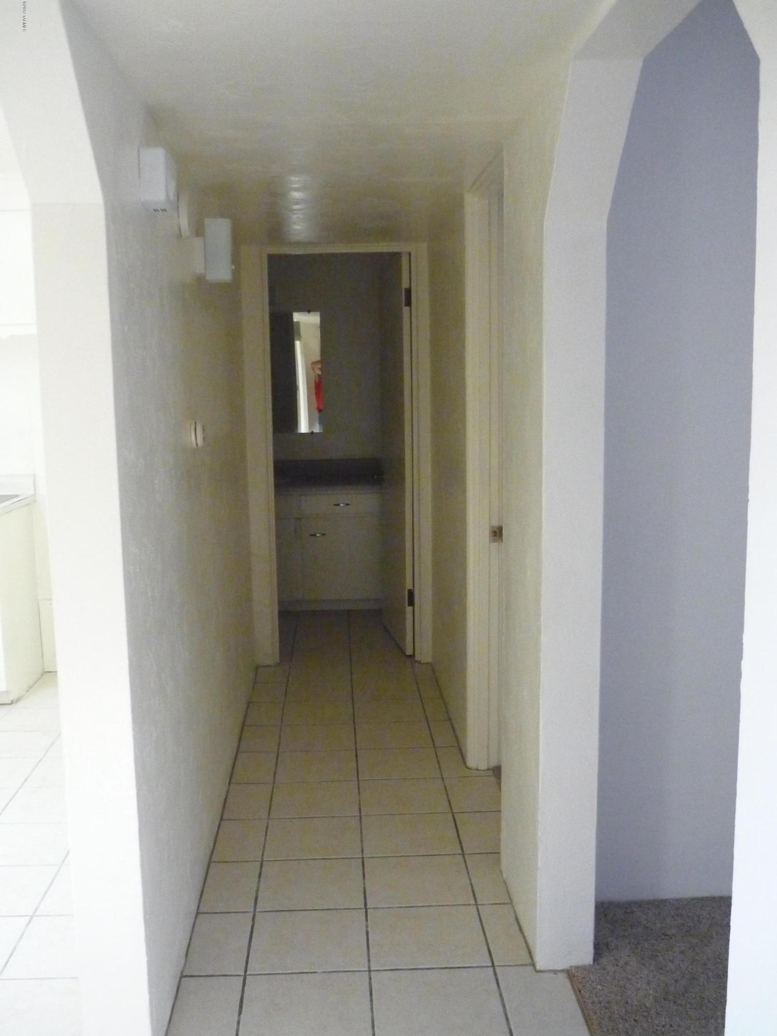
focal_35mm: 33
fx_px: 988
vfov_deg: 55.4
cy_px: 518
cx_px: 388
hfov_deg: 42.9
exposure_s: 1/60
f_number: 2.8
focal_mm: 5.5
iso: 800
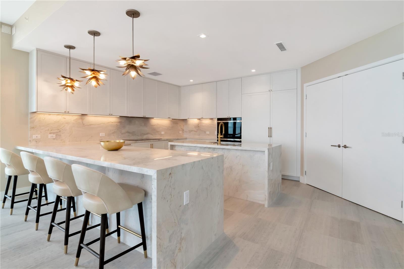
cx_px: 202
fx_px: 185
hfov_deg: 95.0
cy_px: 134
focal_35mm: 16
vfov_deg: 72.0
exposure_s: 1/15
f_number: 14
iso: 800
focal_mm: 11
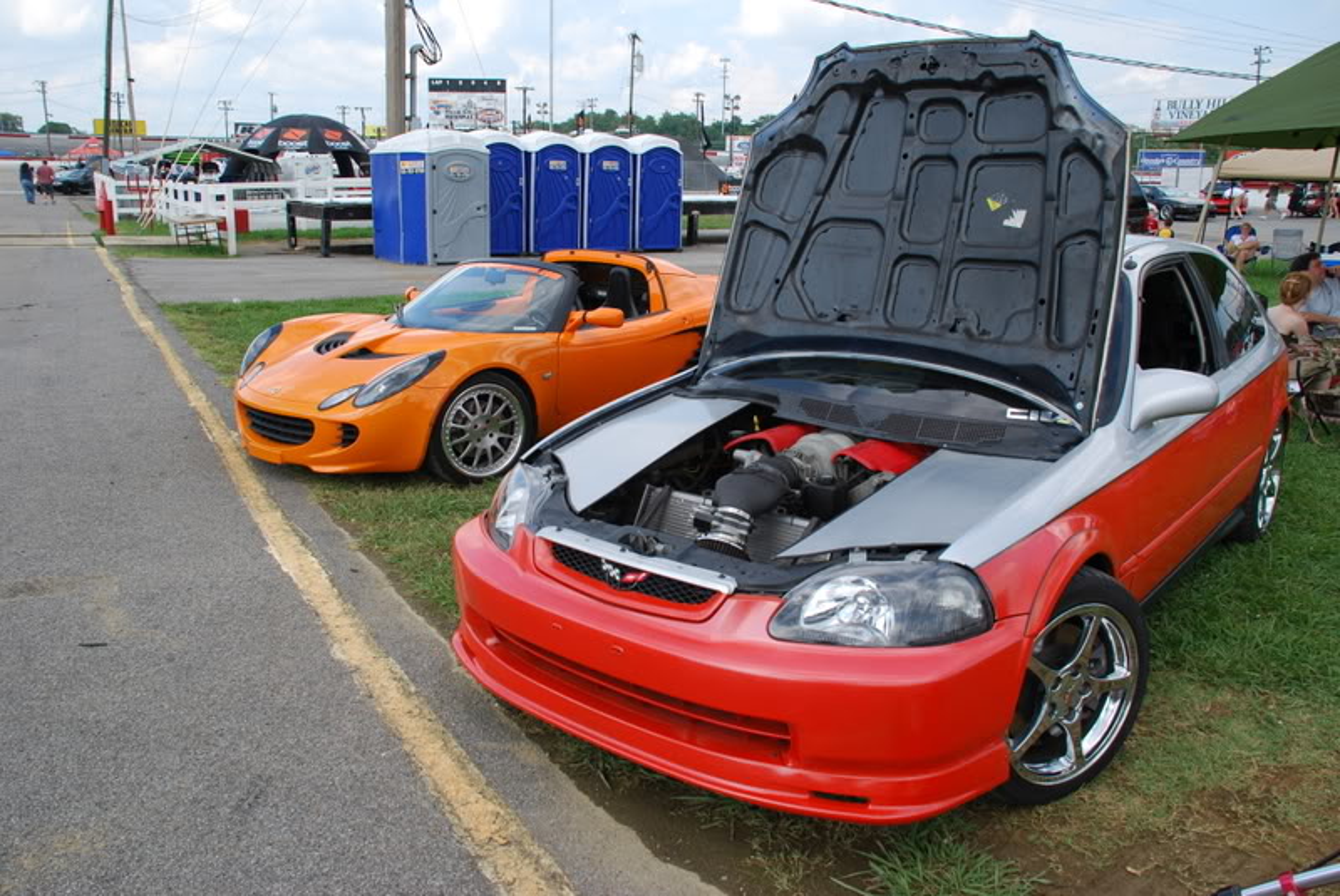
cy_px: 448
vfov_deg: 43.7
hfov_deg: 61.9
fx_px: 1118
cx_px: 670
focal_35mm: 30
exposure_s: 1/160
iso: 100
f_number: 6.3
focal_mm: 20
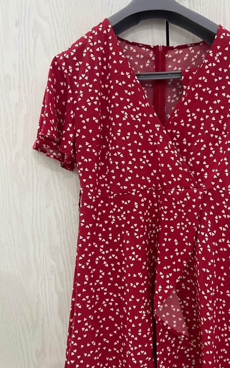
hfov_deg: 36.7
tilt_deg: -5.8
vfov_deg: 56.3
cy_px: 220
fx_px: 341
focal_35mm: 34
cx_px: 162
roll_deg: +2.0
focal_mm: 5.7
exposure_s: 1/41
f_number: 1.5
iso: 500
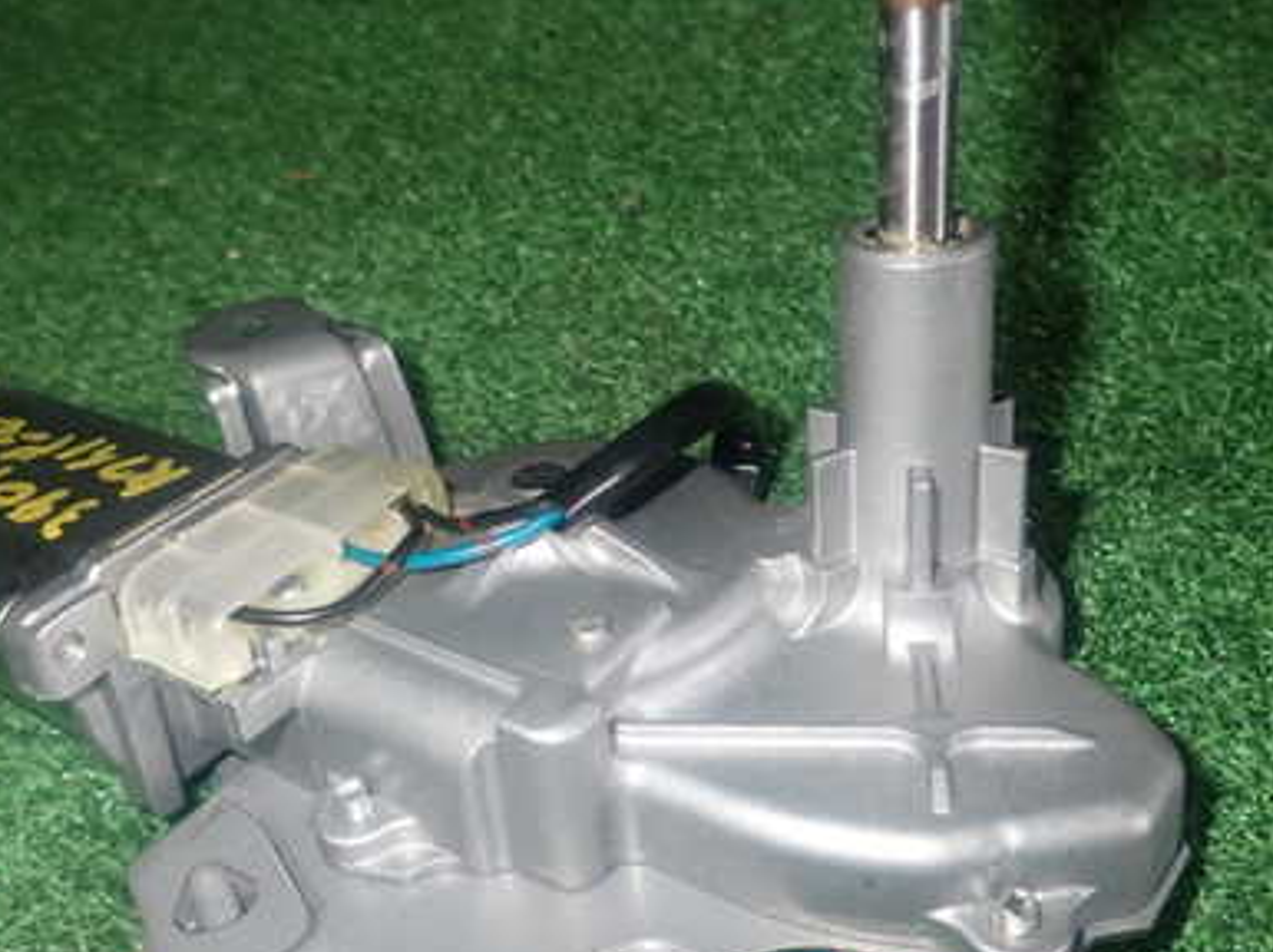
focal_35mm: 39
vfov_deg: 36.8
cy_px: 499
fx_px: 1433
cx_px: 473
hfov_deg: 47.4
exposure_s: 1/30
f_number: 5.6
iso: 200
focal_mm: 4.5
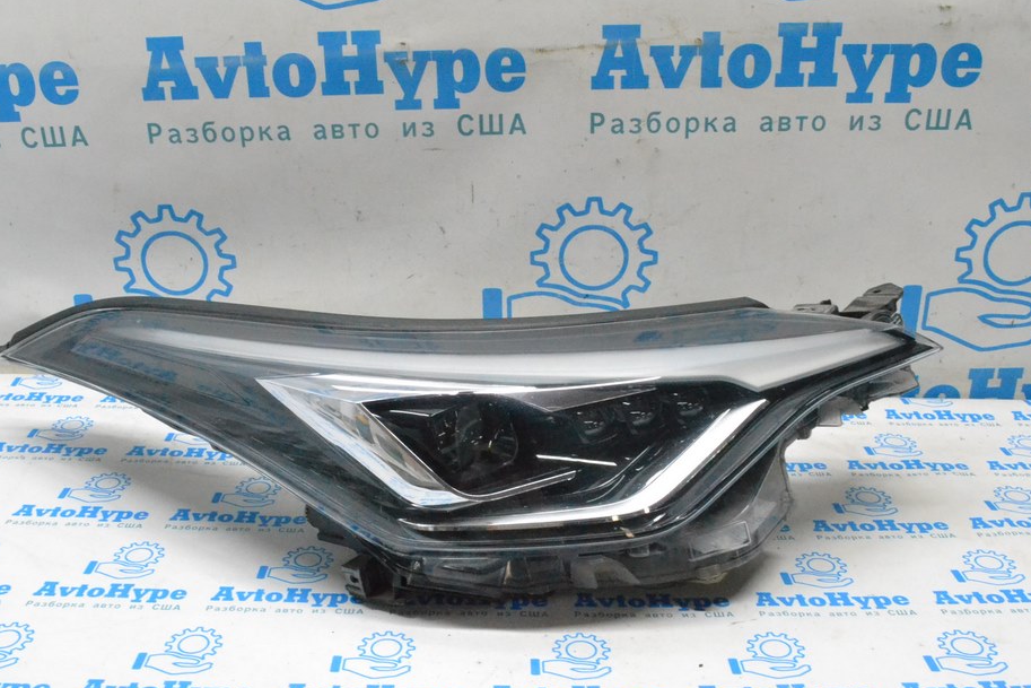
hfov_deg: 51.9
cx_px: 488
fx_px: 1060
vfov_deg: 35.9
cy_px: 327
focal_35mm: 37
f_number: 13
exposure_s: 1/100
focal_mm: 22
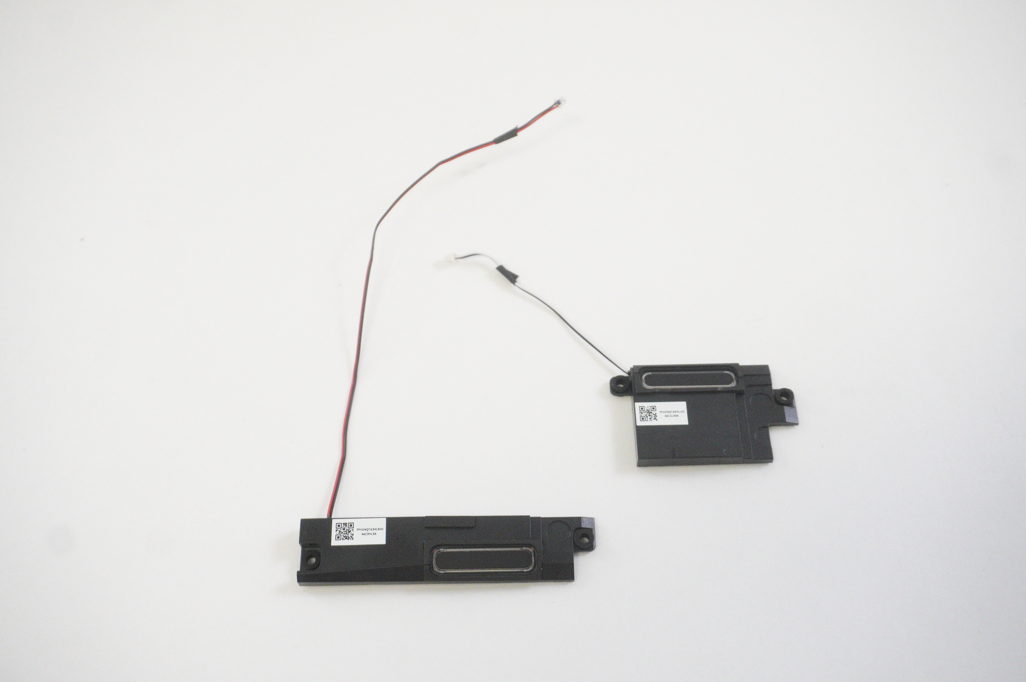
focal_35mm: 38
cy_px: 341
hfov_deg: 51.3
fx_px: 1068
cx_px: 513
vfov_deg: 35.4
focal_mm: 25
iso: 5000
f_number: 5.6
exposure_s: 1/250
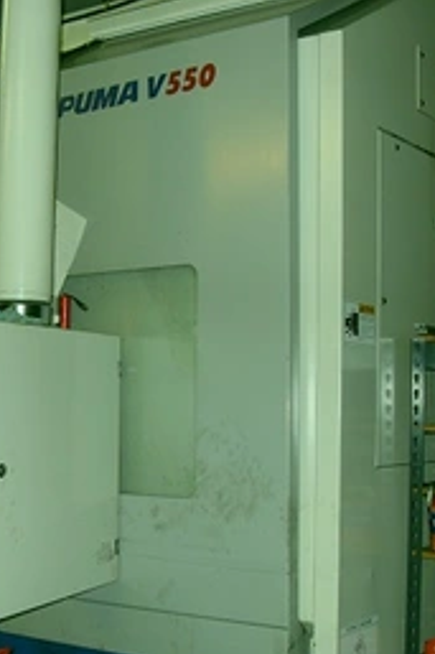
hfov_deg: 24.6
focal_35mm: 55
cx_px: 188
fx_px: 998
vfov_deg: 36.2
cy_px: 298
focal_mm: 6.3
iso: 100
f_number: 2.8
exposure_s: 1/45
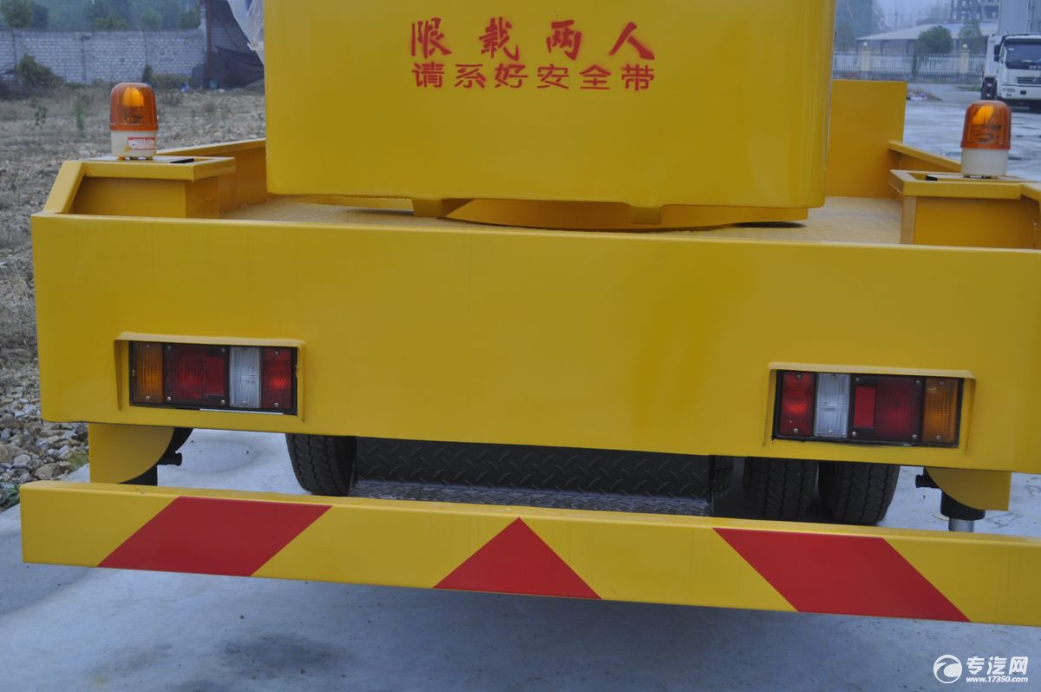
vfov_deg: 28.0
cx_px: 520
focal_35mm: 48
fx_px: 1386
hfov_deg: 41.2
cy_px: 346
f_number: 5.6
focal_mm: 32
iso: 400
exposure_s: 1/125
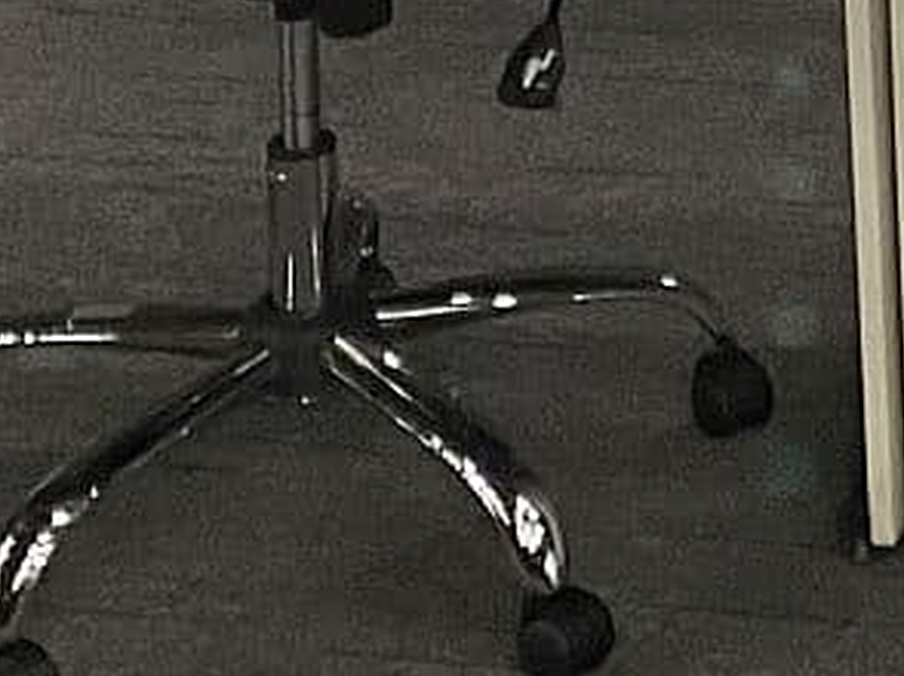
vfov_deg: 7.7
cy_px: -1278
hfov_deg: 10.9
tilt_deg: -6.4
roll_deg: +1.7
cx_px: 1624
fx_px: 4436
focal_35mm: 170
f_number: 1.8
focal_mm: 4.25
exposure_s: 1/50
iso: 125
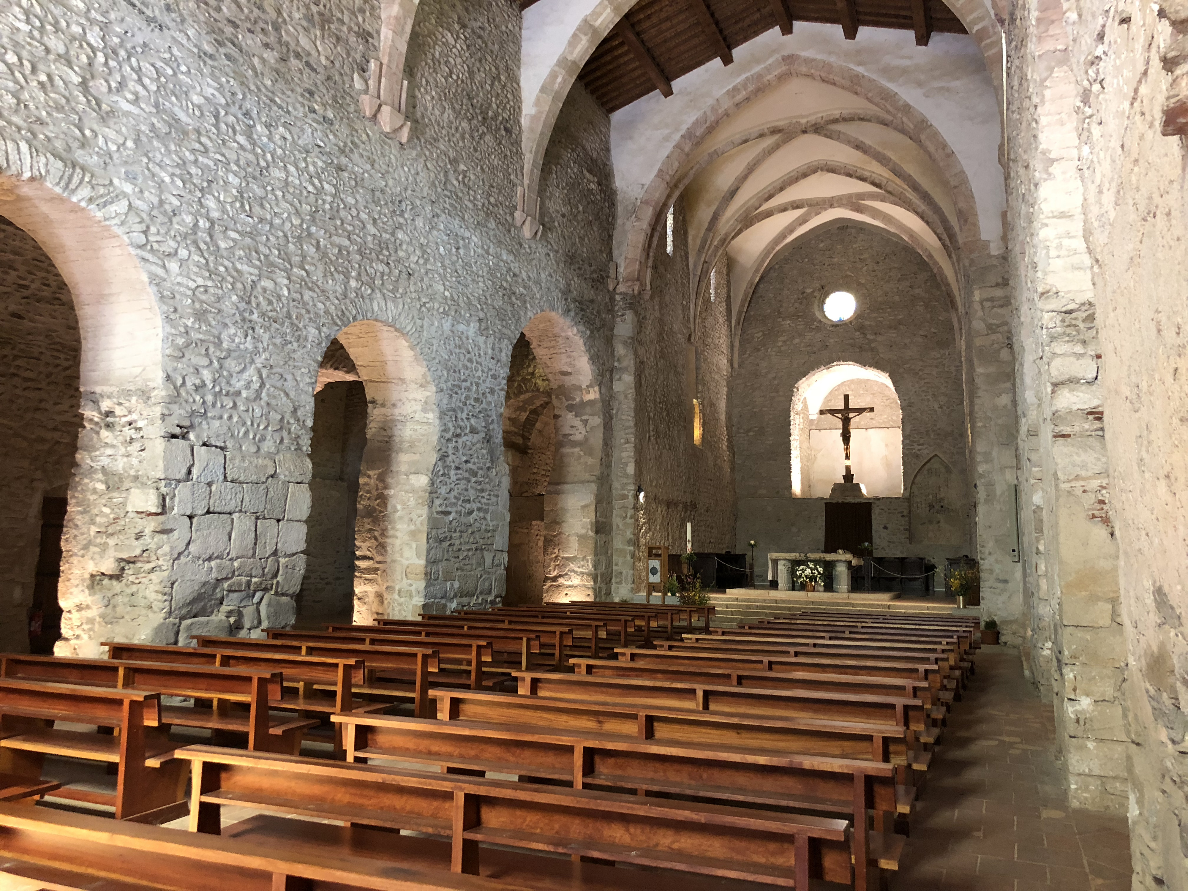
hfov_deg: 63.4
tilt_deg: +7.1
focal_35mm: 28
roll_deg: -0.1
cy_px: 446
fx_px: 961
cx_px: 594
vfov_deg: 49.7
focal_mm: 4
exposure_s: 1/7
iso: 80
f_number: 1.8
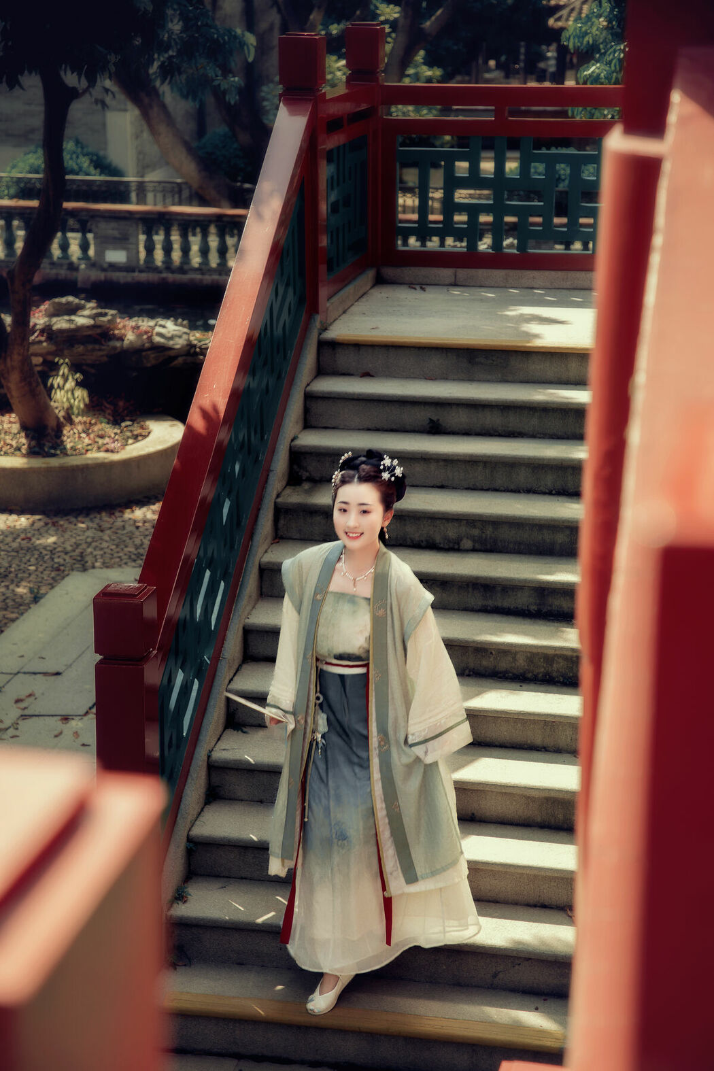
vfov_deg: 28.8
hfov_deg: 19.5
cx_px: 357
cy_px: 536
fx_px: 2082
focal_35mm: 70
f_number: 4.5
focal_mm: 70
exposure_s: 1/125
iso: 100
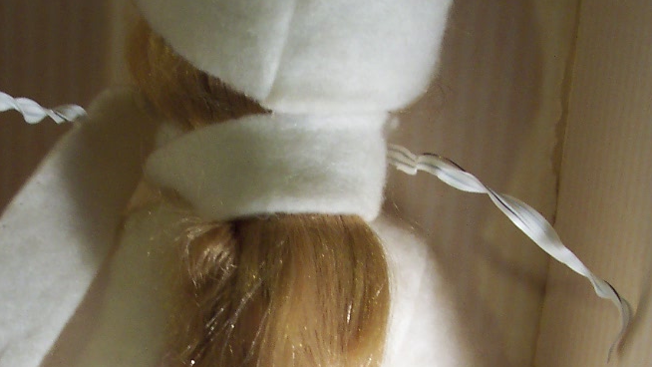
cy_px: 397
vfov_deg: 15.9
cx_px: 237
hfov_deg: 28.5
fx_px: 1279
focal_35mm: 74
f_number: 2.8
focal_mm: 5.6
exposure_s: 1/45
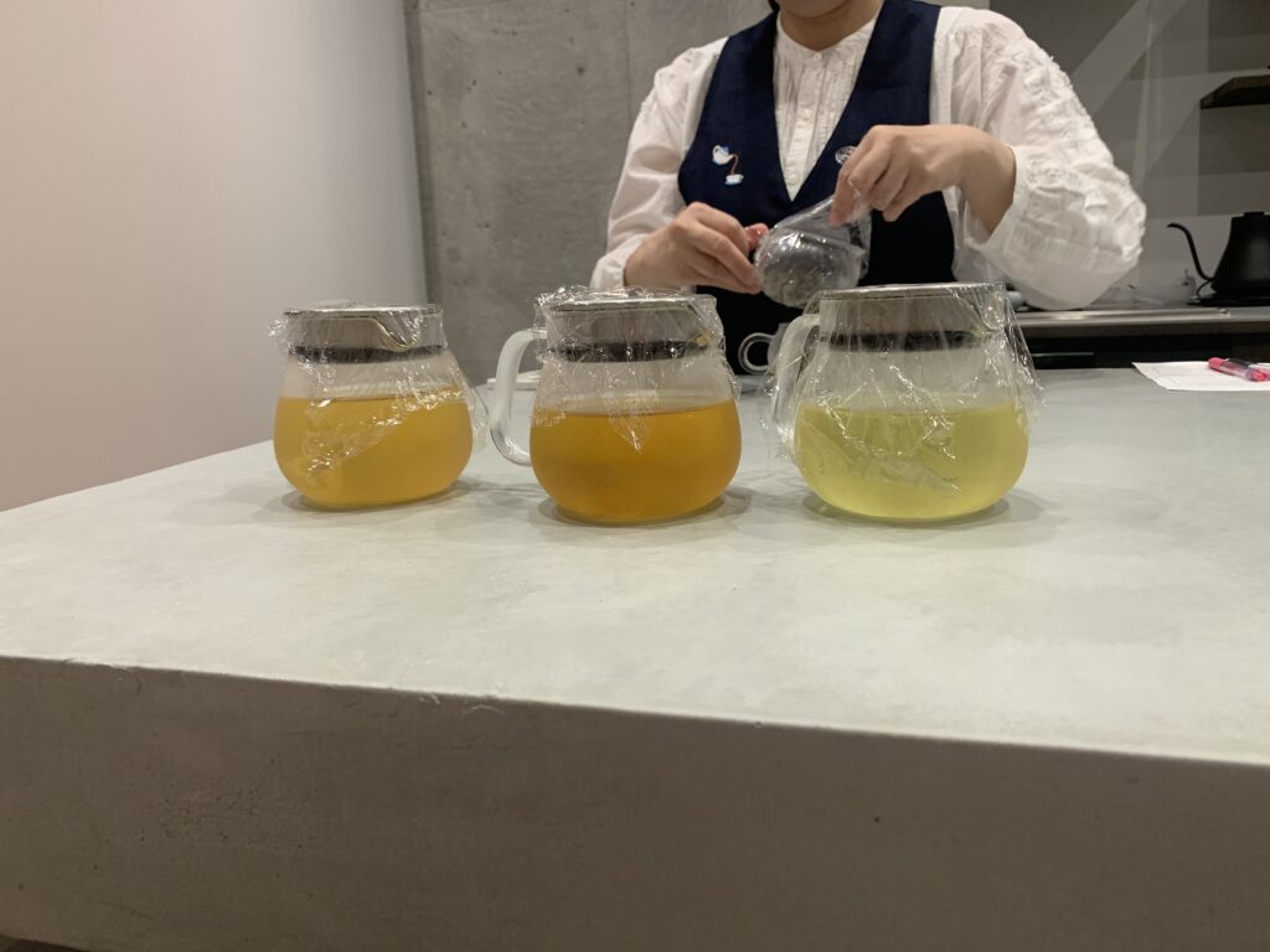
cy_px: 476
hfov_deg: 67.3
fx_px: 954
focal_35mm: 26
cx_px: 635
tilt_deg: -12.1
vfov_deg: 53.1
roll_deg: +2.2
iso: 80
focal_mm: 4.25
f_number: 1.8
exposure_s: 1/50
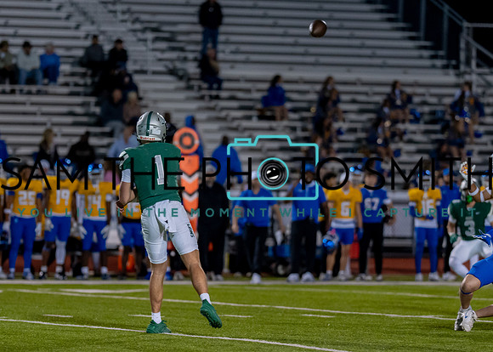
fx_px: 3797
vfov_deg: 5.3
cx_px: 229
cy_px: 200
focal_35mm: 271
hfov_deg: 7.4
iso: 1600
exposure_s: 1/1250
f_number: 1.8
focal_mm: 135
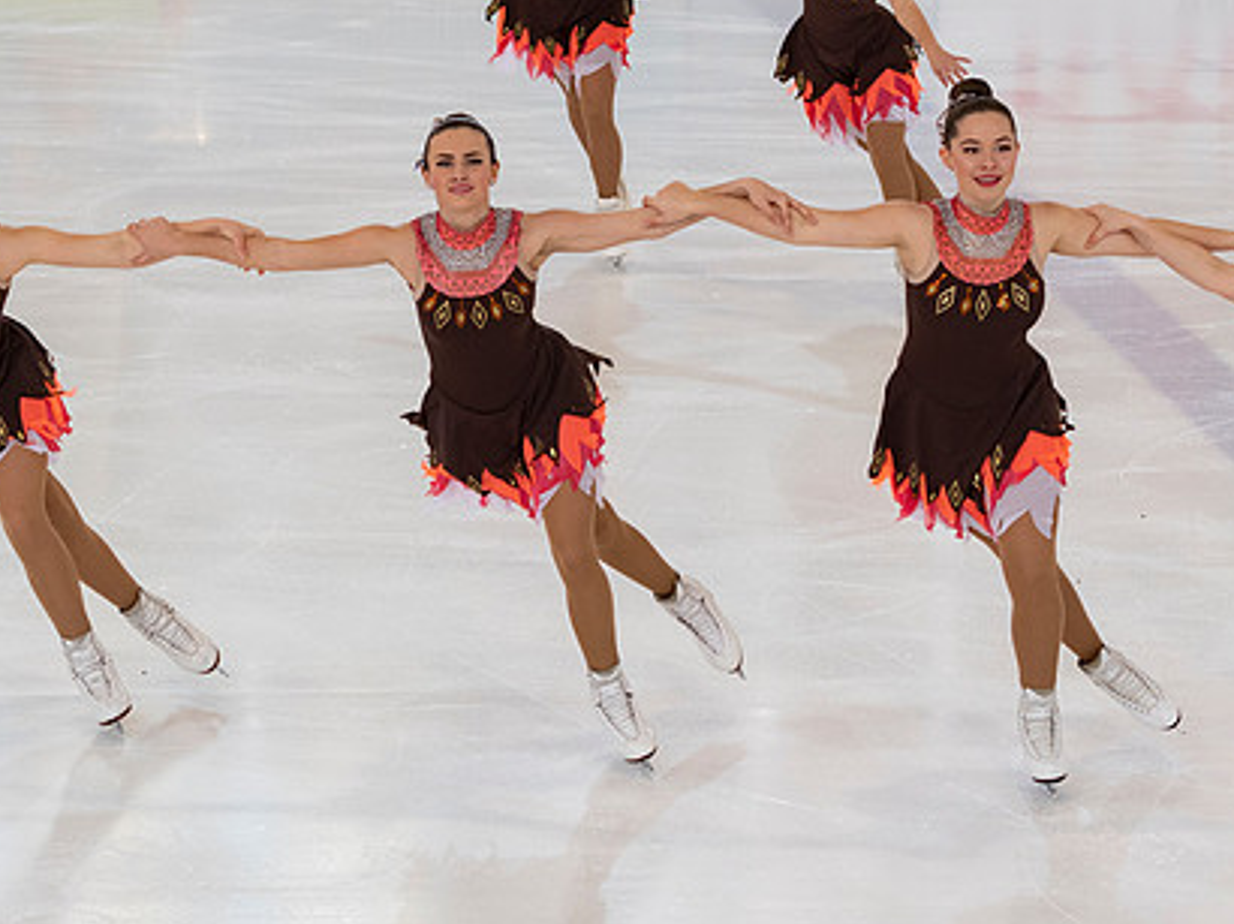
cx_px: 399
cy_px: 431
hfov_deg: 11.2
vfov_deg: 8.4
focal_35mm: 177
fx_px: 6306
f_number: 4
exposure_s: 1/320
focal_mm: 70
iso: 640
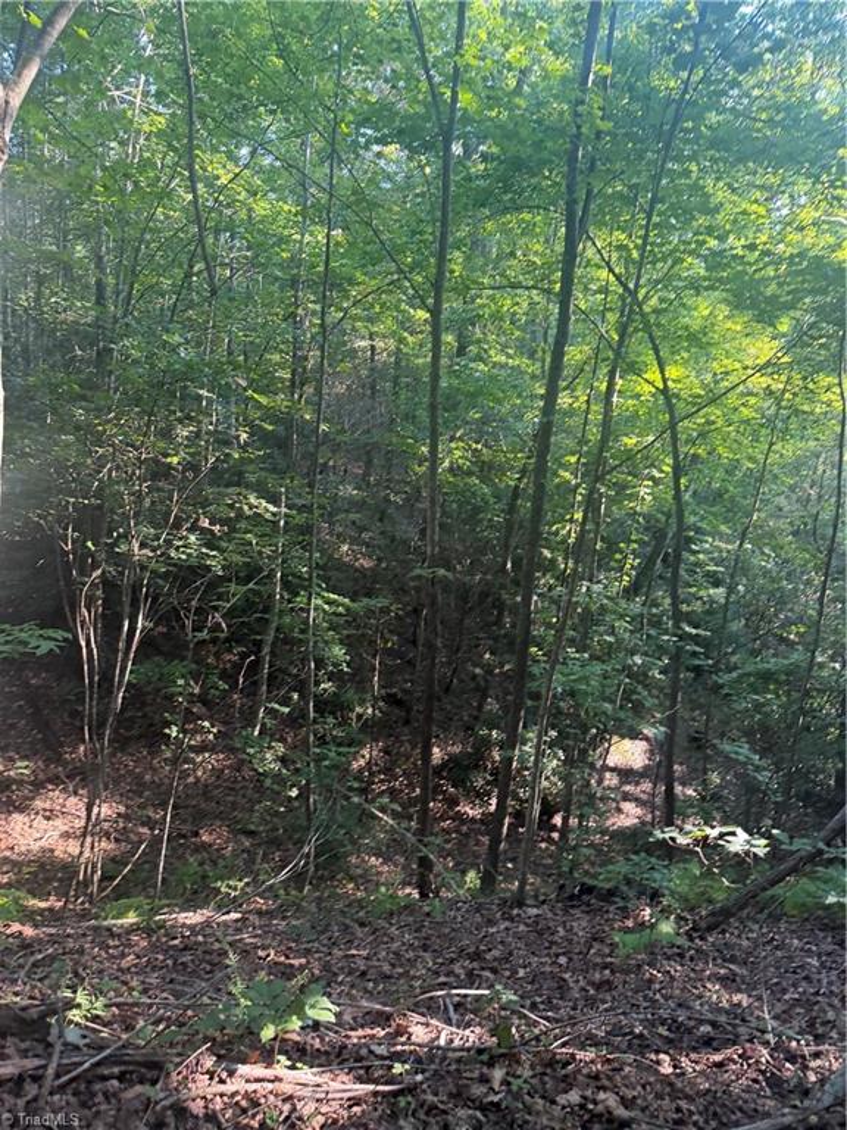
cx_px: 424
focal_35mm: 24
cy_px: 565
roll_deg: -3.6
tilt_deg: -17.7
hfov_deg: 56.8
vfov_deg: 71.6
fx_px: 783
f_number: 1.78
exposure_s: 1/105
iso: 200
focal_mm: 6.76
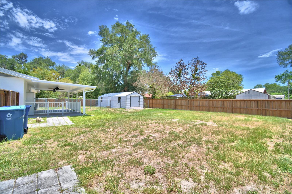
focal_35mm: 15
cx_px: 146
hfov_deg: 100.4
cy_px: 97
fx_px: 122
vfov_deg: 77.3
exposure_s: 1/1250
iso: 100
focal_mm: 10
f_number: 4.5
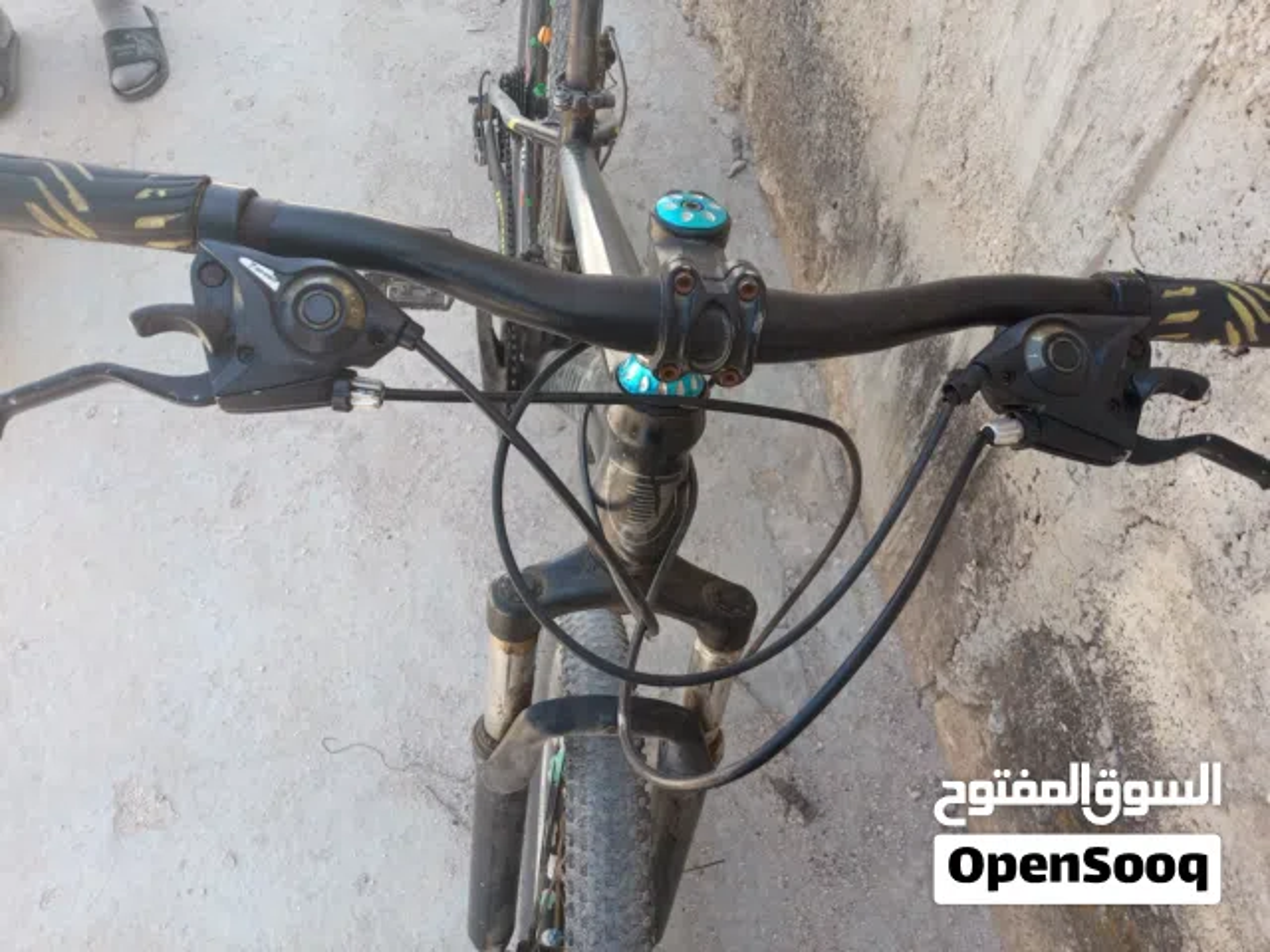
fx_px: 954
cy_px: 476
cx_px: 635
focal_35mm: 26
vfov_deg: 53.1
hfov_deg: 67.3
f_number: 1.85
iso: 100
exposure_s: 1/230
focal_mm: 3.64
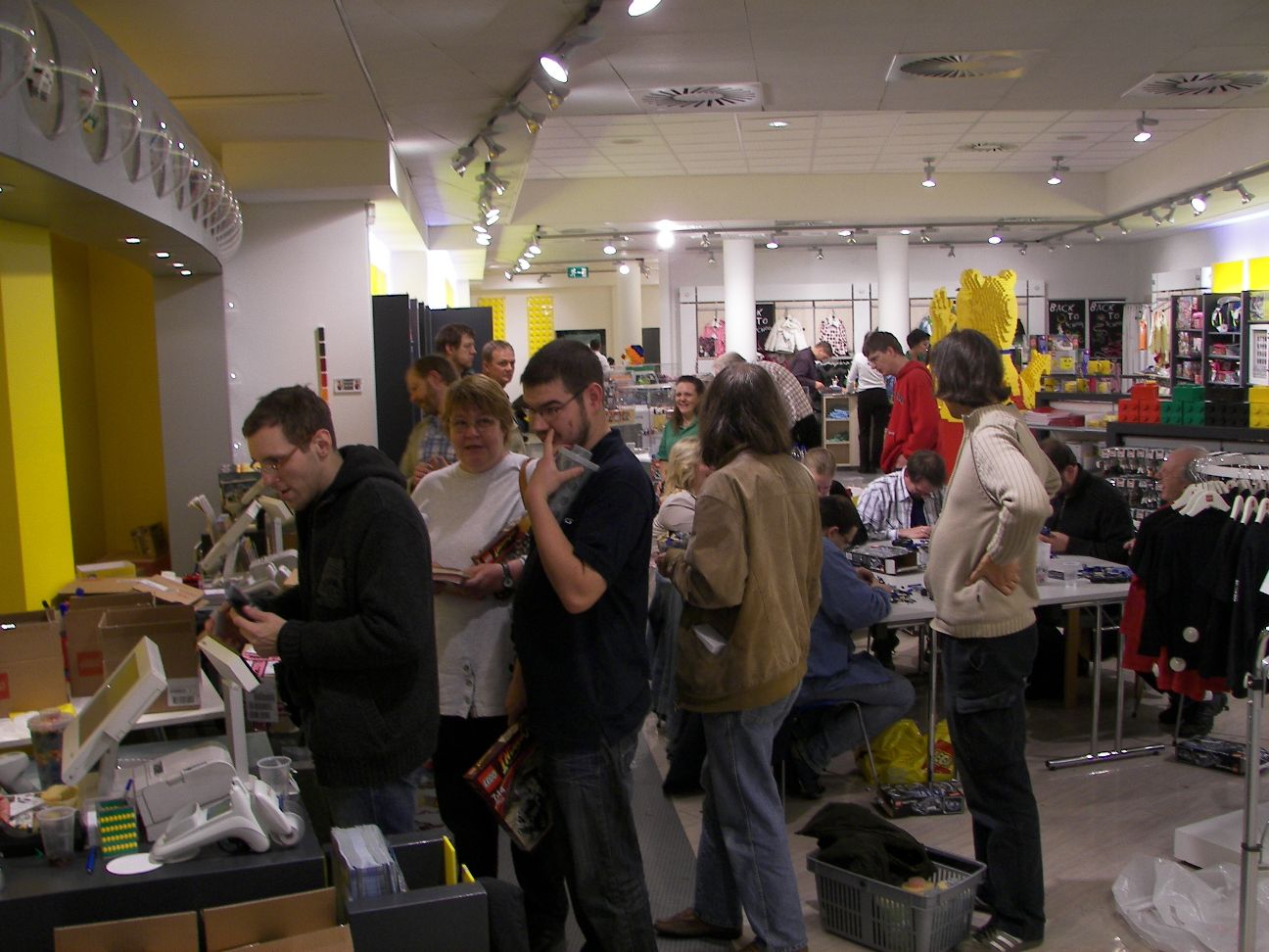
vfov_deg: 39.7
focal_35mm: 36
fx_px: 1320
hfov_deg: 51.4
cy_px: 476
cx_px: 634
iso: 64
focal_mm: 6
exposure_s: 1/30
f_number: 2.8
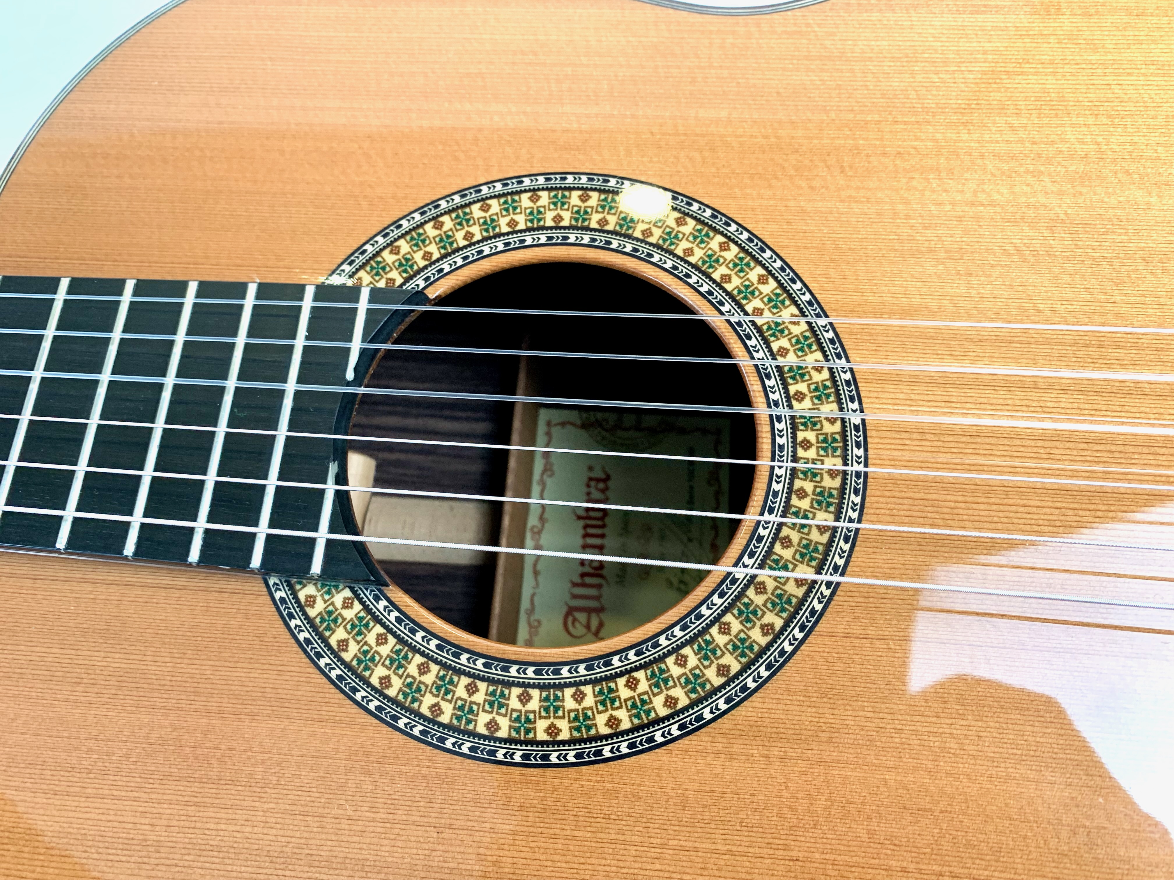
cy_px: 440
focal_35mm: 26
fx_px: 882
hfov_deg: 67.3
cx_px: 587
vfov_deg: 53.1
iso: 100
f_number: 1.8
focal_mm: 4.25
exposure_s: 1/50
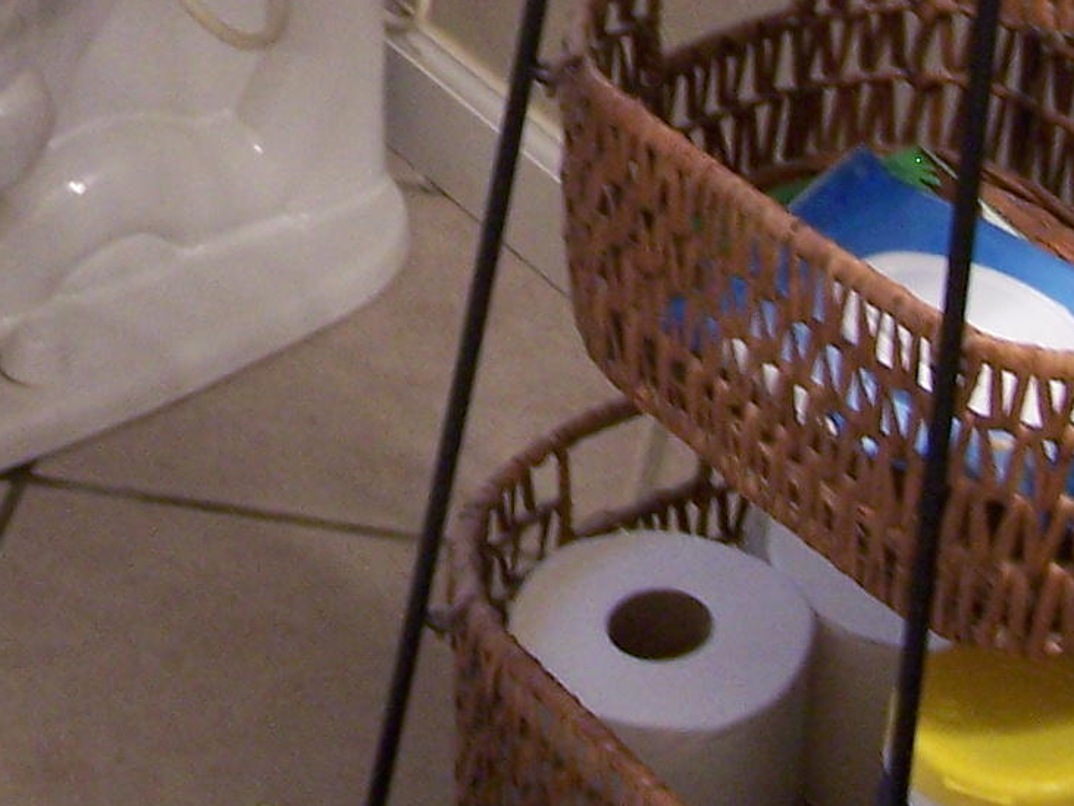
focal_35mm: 134
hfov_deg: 14.6
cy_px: -325
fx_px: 4157
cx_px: 172
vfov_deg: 10.7
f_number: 2.8
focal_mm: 6.3
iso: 140
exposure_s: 1/10
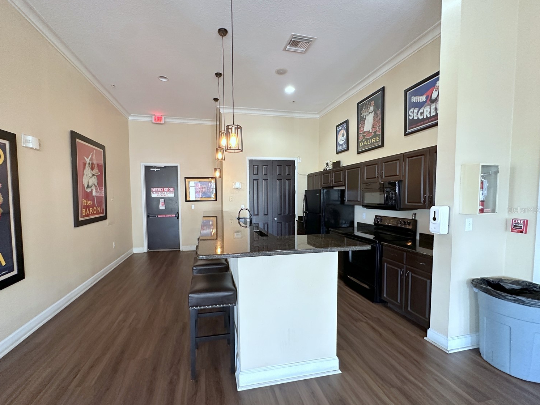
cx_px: 252
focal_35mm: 15
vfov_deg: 81.7
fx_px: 234
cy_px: 210
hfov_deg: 98.0
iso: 250
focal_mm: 2.22
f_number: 2.2
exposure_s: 1/60
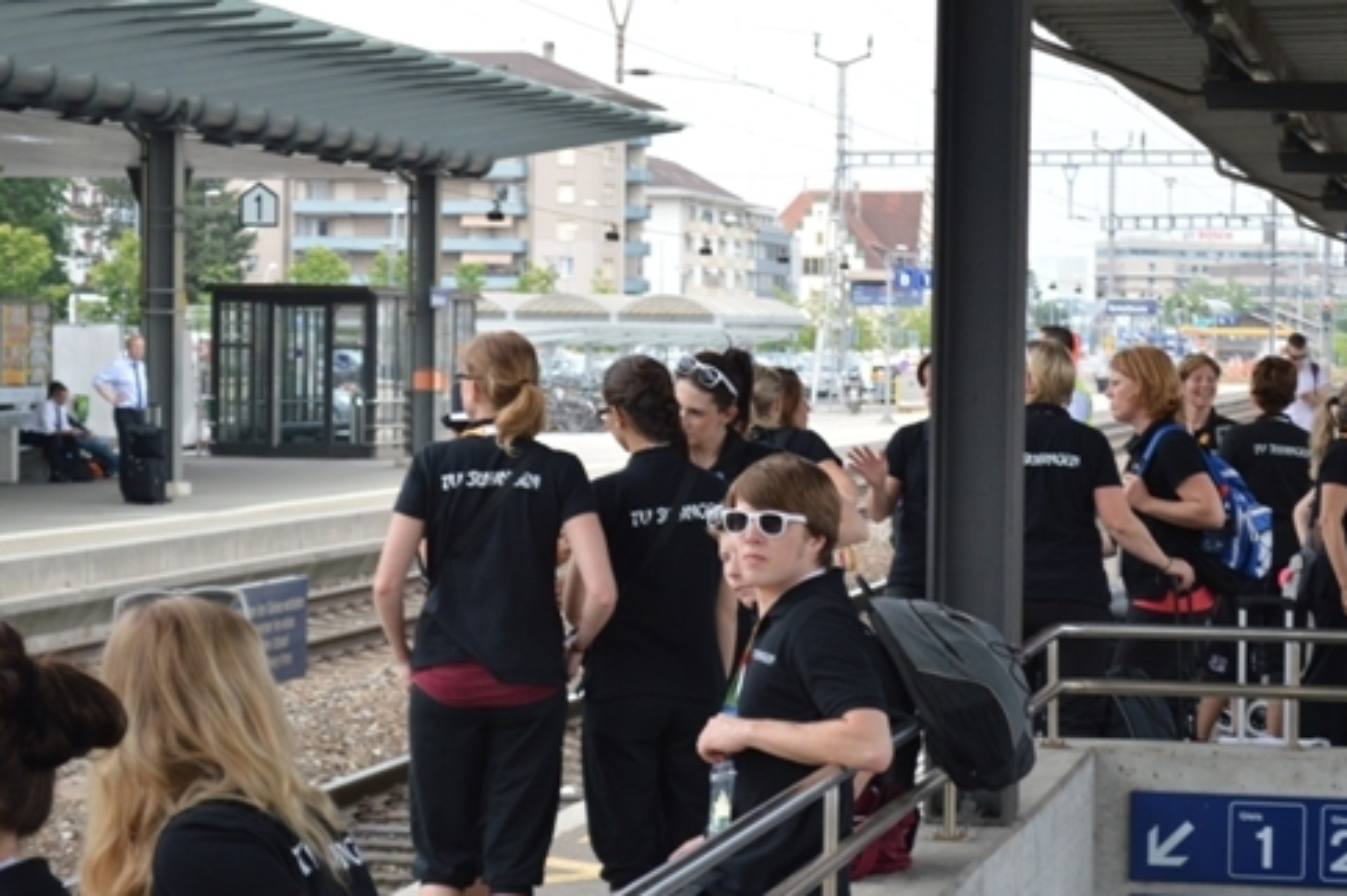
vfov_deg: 12.6
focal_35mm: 109
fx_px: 4061
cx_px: 734
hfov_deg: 18.8
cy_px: 538
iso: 320
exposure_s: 1/125
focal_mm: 55
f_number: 5.6
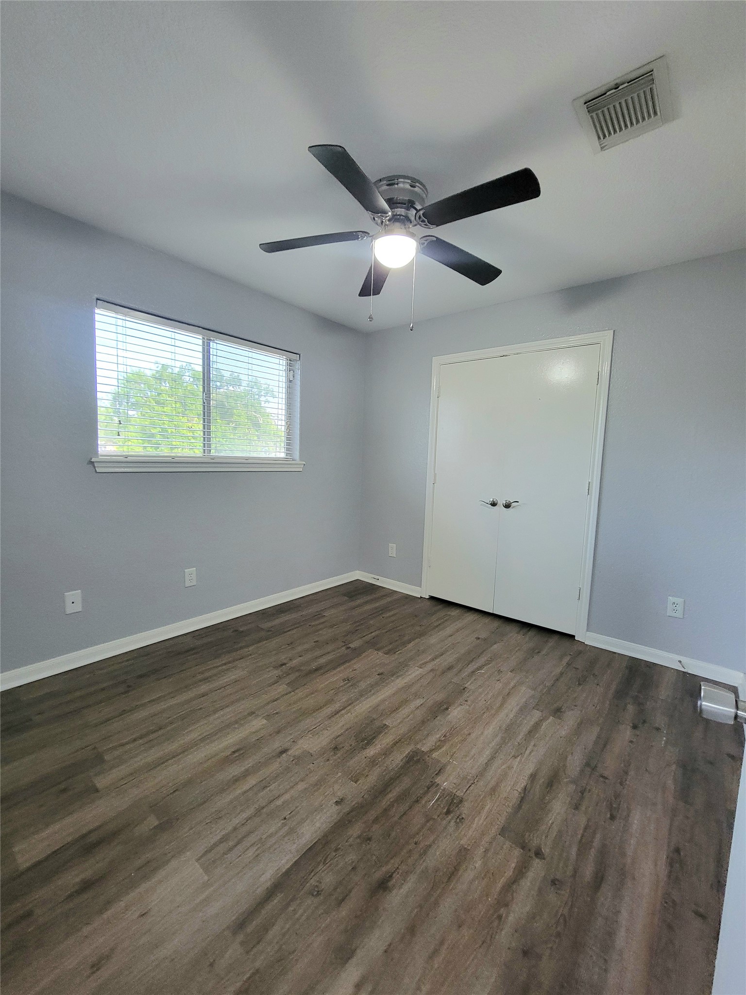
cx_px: 373
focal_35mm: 13
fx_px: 374
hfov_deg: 89.9
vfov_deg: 106.2
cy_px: 498
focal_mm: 2.2
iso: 320
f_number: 2.2
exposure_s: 1/40
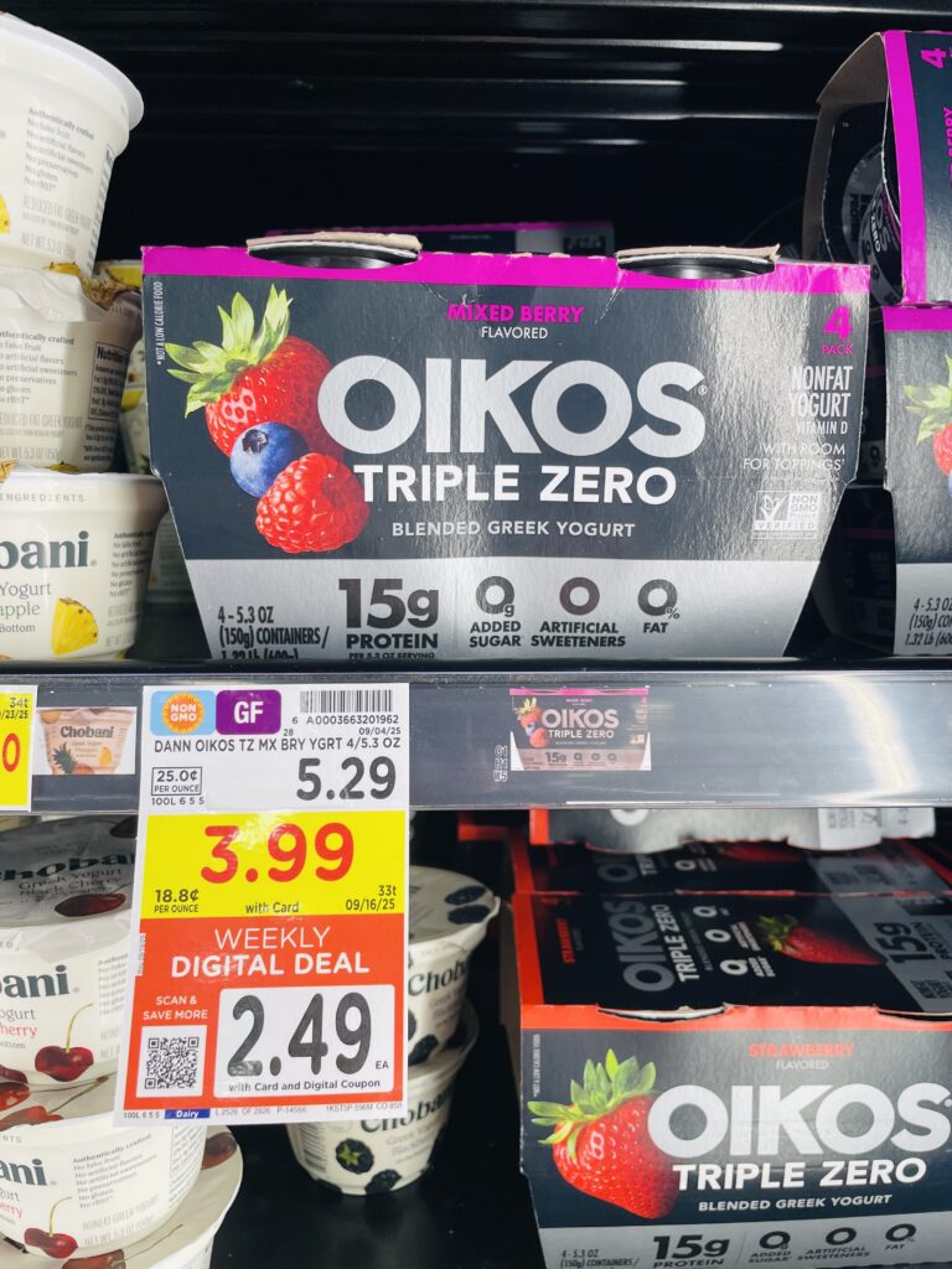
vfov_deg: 67.3
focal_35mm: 26
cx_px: 476
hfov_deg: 53.1
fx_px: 953
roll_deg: -0.3
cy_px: 634
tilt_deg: -5.9
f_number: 1.6
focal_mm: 4.2
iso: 64
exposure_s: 1/121
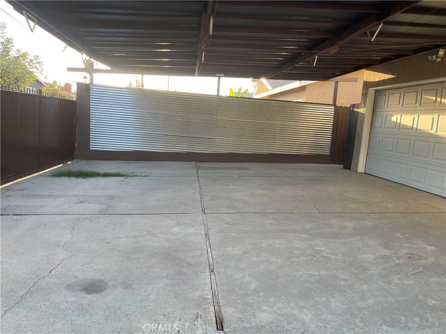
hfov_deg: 69.4
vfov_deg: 54.9
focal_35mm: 25
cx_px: 223
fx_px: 322
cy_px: 167
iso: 32
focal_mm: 5.1
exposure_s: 1/154
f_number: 1.6
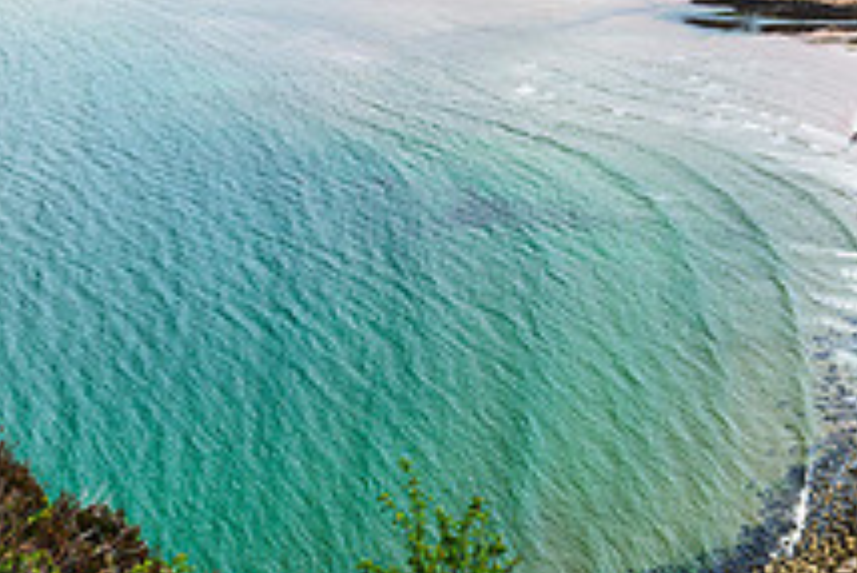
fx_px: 1548
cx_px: 653
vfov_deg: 20.1
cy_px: -34
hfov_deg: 30.4
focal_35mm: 65
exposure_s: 1/80
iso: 125
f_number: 8
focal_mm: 24
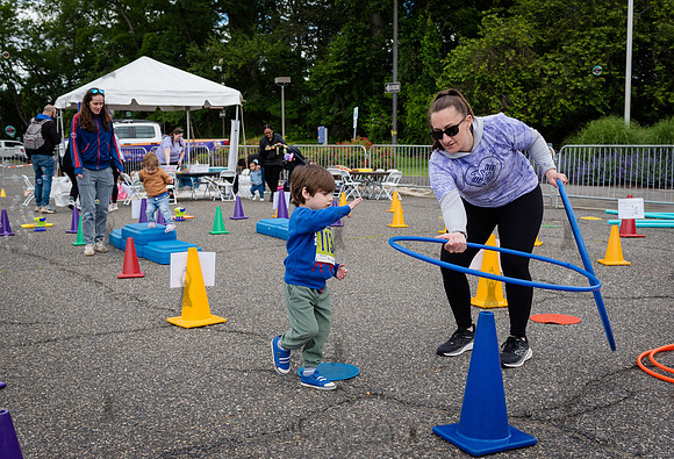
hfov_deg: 47.1
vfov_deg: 33.1
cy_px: 241
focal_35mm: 41
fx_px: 772
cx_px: 313
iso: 400
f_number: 5
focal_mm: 38
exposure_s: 1/1000
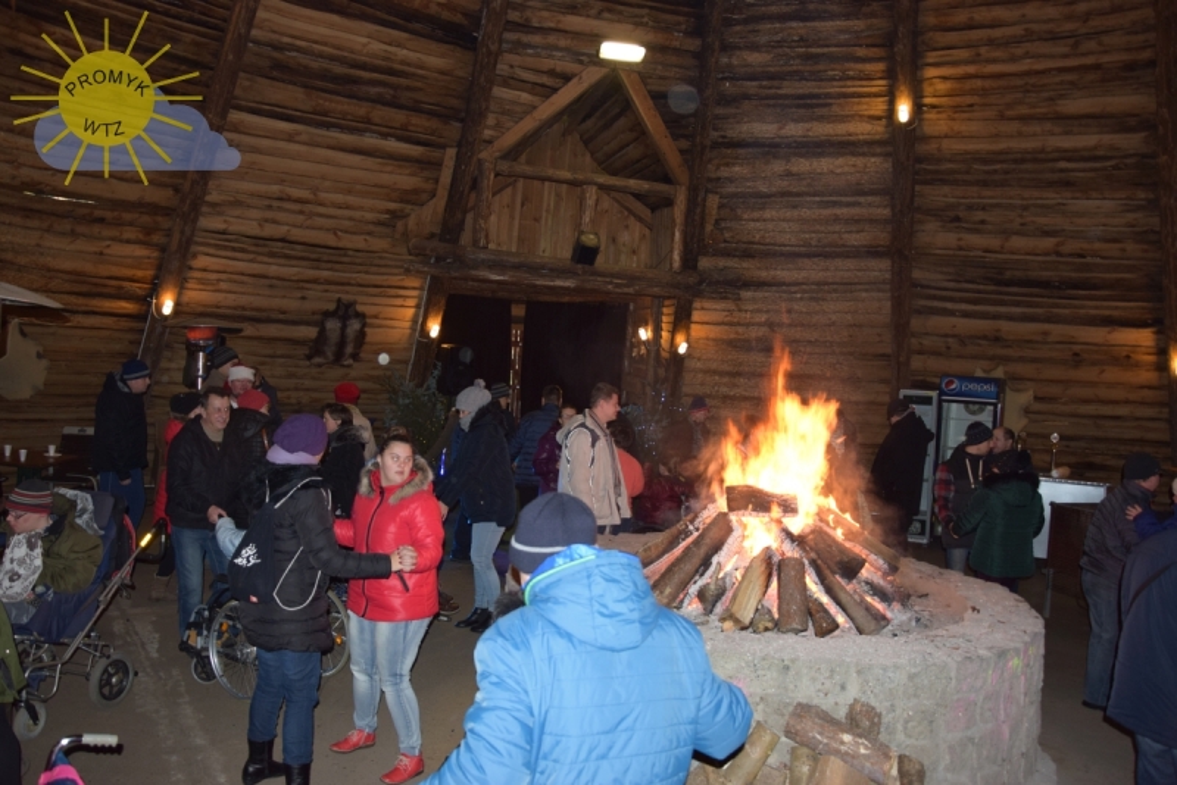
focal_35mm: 27
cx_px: 588
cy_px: 392
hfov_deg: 67.4
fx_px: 883
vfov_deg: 48.0
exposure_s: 1/60
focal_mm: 18
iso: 640
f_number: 3.5
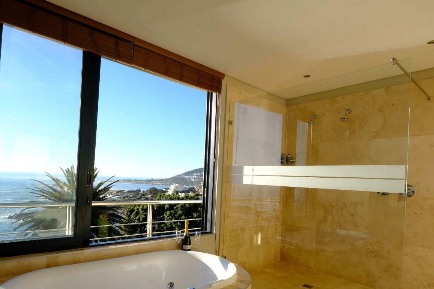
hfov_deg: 80.3
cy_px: 175
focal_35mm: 21
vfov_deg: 58.9
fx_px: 253
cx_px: 174
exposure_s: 1/100
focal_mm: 10
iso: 400
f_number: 16
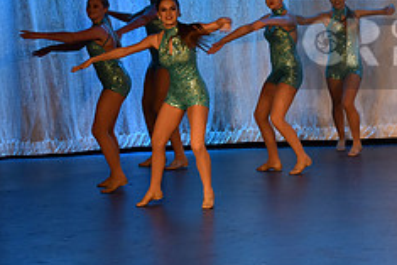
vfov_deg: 5.6
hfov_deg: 8.2
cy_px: 45
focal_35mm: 247
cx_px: 473
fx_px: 2725
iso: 2000
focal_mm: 100
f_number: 3.5
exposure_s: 1/250
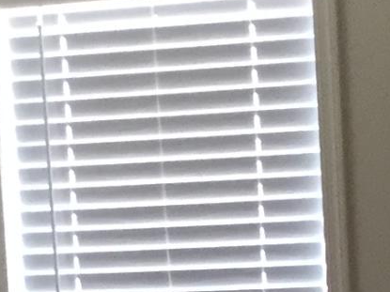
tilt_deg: -9.1
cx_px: 328
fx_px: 2523
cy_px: 653
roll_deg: +3.3
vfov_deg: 6.4
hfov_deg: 8.8
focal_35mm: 224
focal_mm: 3.3
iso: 64
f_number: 2.4
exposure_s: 1/30
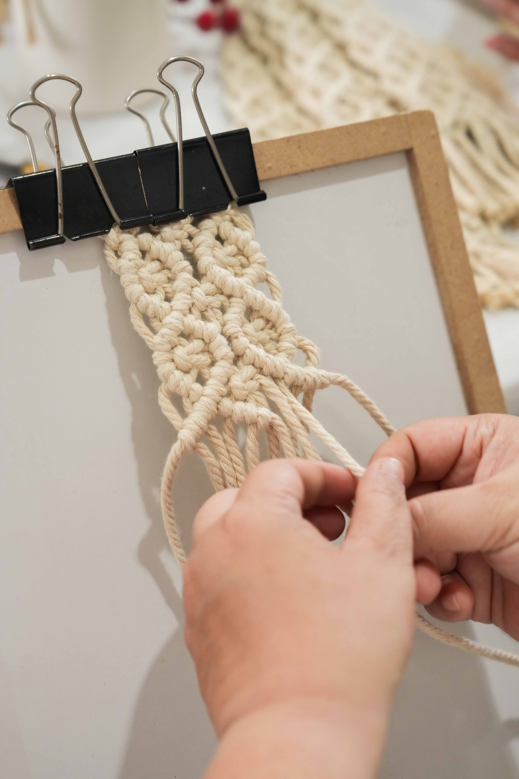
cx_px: 260
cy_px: 390
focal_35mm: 68
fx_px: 1470
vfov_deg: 29.7
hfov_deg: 20.0
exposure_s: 1/100
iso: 1250
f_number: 4.5
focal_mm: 68
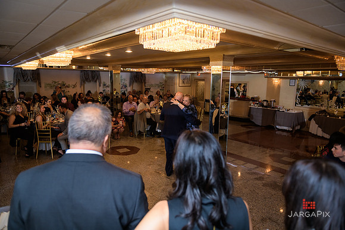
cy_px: 115
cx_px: 172
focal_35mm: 24
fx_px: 230
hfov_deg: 73.7
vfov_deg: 53.2
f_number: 3.2
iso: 800
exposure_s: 1/125
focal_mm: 24
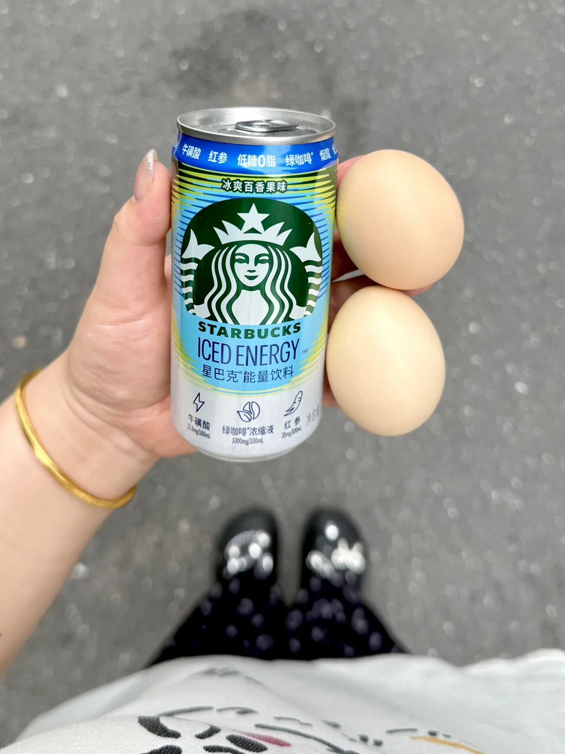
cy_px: 377
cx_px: 282
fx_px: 522
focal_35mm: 24
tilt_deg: -76.7
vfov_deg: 71.6
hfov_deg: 56.8
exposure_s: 1/1585
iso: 80
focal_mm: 6.76
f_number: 1.78
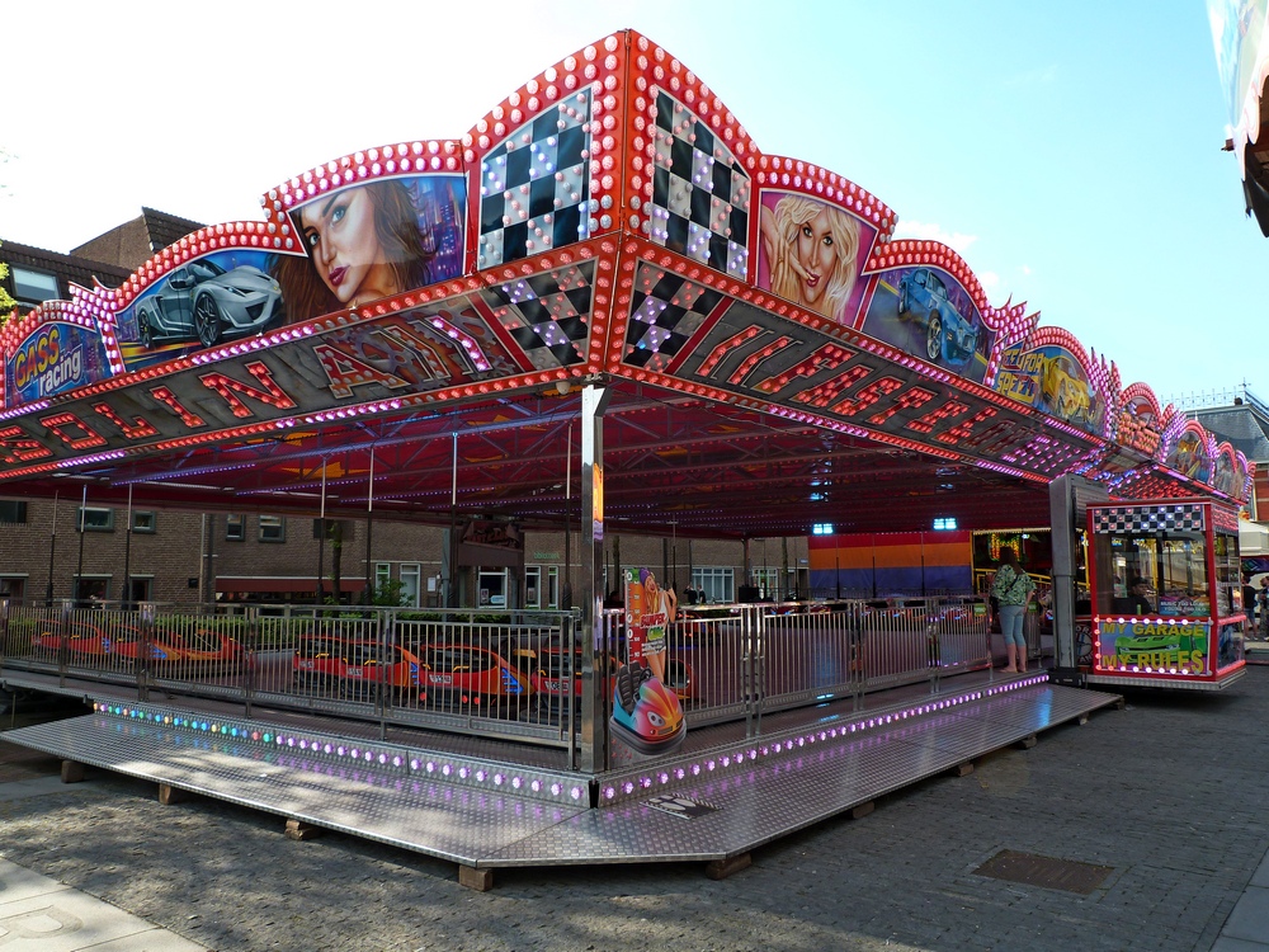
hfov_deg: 67.3
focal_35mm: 26
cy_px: 476
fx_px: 953
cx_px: 634
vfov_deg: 53.1
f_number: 4.5
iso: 100
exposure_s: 1/200
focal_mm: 4.6
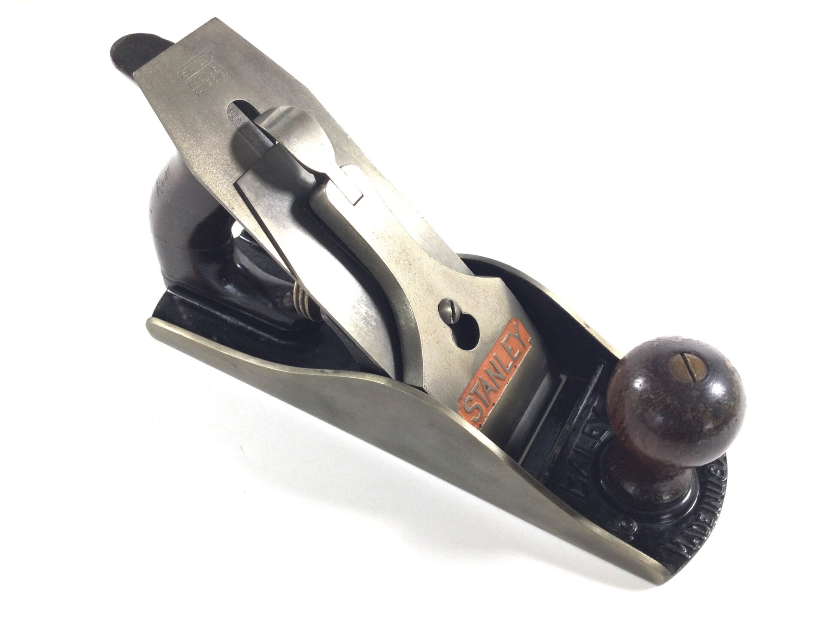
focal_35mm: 31
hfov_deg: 58.4
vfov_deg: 45.4
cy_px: 309
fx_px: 738
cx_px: 412
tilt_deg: -49.5
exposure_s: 1/100
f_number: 2.4
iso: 32
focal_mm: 3.3
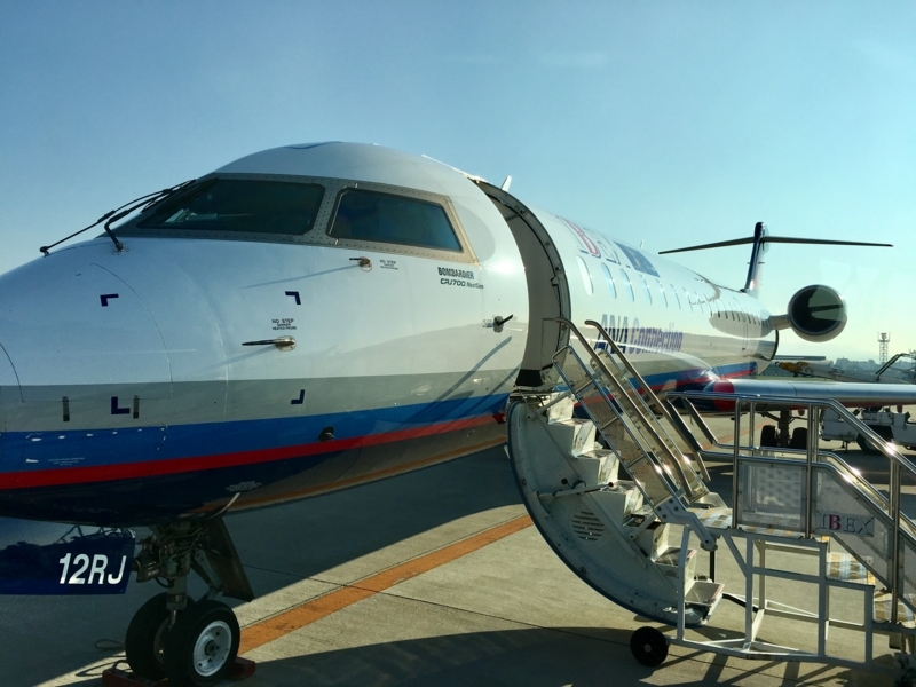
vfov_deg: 48.2
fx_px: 767
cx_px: 458
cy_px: 344
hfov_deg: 61.7
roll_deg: -0.8
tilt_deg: +0.6
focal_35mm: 29
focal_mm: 4.15
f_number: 2.2
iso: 25
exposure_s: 1/2564
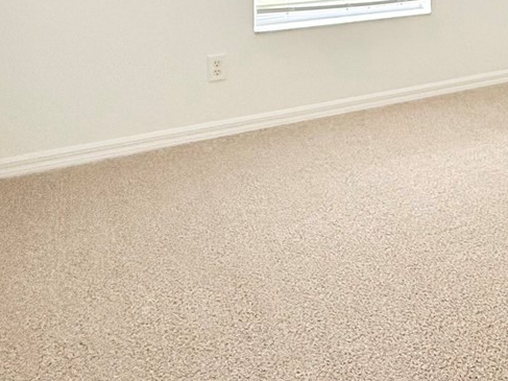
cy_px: -103
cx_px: 504
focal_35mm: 46
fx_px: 675
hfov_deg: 37.1
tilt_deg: -1.7
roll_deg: -0.2
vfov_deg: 26.9
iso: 100
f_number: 2.2
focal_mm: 2.22
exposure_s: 1/99
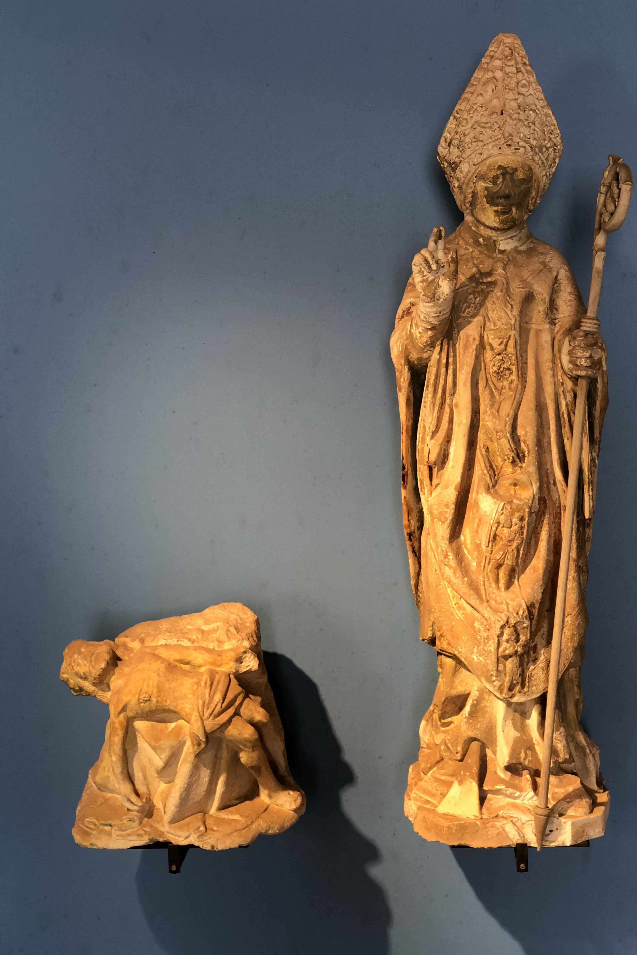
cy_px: 473
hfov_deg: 24.6
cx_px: 353
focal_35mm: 55
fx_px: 1460
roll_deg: +1.4
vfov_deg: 36.2
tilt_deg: -2.0
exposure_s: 1/50
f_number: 2.4
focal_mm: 6
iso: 80
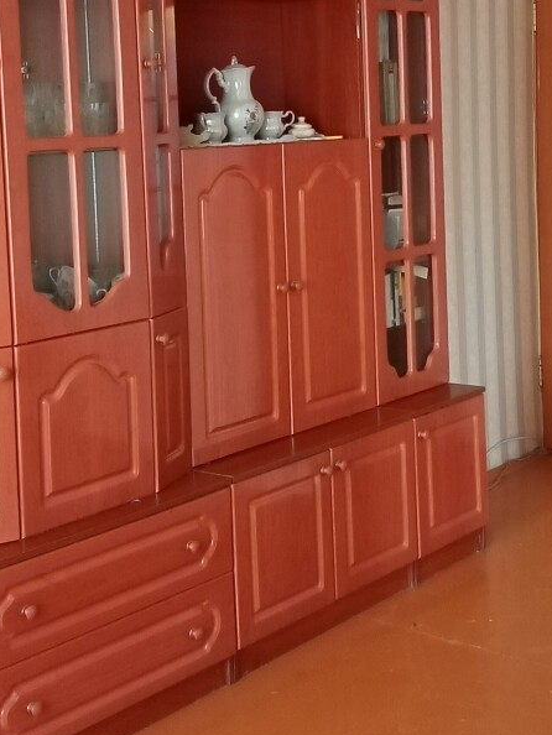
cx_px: 348
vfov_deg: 30.4
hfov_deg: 23.2
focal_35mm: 63
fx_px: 1339
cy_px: 215
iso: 875
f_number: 1.8
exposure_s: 1/25
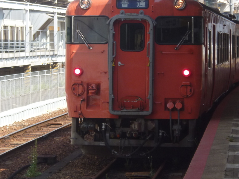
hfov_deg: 11.8
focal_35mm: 168
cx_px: 148
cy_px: 67
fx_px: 1160
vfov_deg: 8.8
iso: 160
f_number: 6.5
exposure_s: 1/125
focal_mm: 20
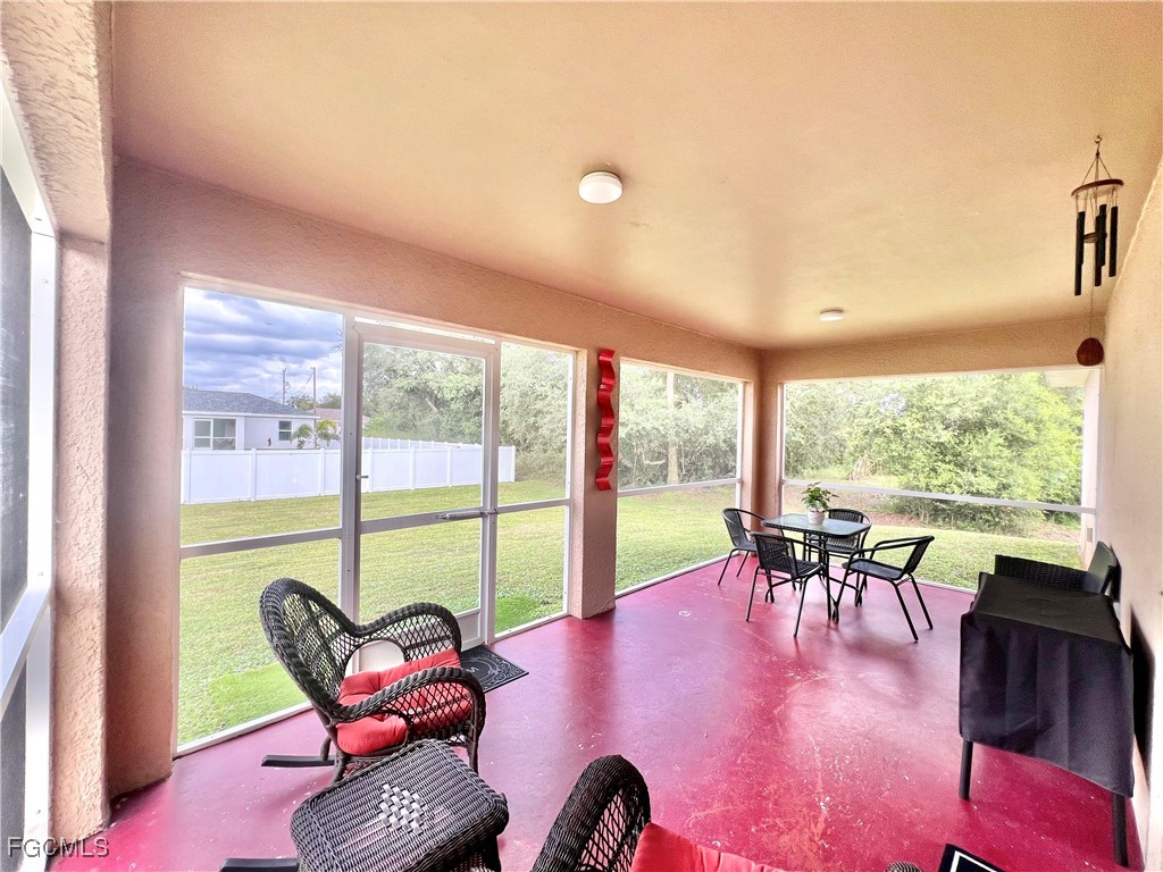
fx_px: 437
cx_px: 582
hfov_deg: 106.2
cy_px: 436
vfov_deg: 89.9
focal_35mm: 13
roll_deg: -1.2
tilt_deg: -0.9
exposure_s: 1/105
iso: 32
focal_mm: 1.57
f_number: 1.8
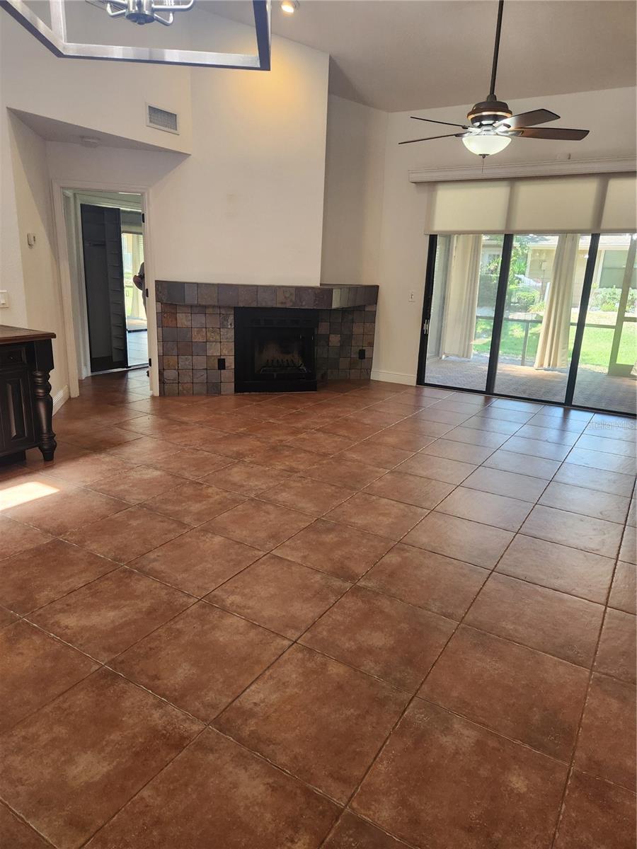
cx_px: 318
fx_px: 564
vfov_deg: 73.9
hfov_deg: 58.9
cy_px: 424
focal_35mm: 23
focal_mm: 5.4
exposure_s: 1/120
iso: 200
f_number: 1.8
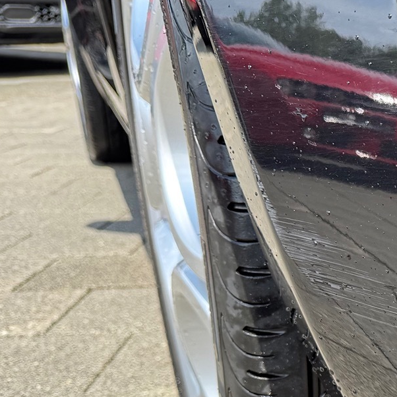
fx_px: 921
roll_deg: -1.1
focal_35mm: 71
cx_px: 632
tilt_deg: -23.2
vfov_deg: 23.2
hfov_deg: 20.1
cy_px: 406
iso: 80
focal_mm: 6.76
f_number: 1.78
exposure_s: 1/943
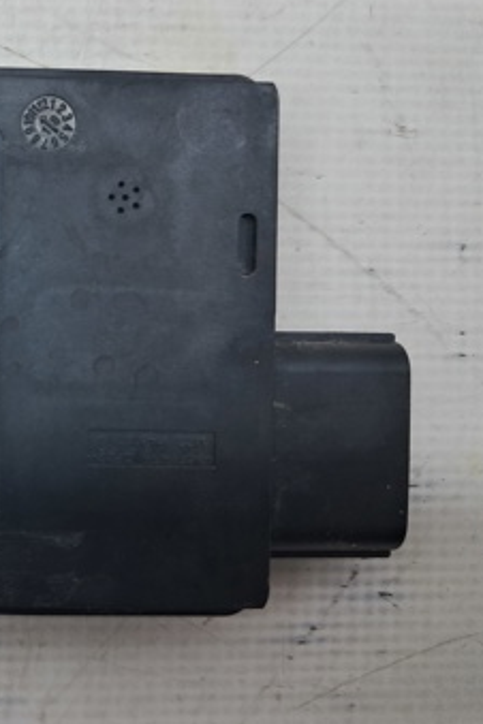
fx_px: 1067
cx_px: -118
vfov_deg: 37.5
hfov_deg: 23.1
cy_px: 341
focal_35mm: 53
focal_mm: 4
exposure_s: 1/50
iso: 50
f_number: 1.8
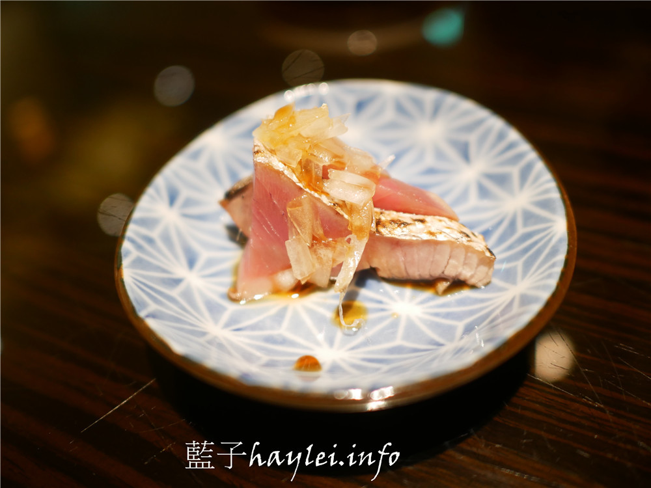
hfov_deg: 60.0
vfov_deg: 46.8
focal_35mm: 30
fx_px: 564
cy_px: 244
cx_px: 326
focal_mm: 15
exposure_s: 1/60
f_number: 1.7
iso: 400
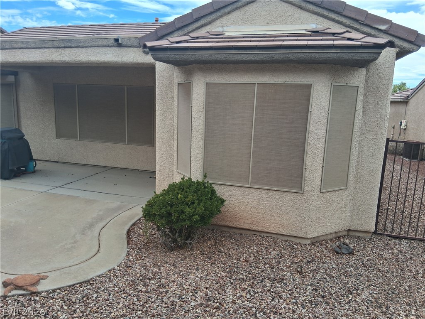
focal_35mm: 26
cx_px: 212
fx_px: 319
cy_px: 160
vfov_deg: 53.1
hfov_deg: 67.3
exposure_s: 1/530
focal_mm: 3.98
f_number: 1.8
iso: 25
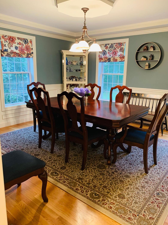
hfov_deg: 51.3
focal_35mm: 27
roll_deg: -1.2
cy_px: 111
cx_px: 86
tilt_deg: -11.1
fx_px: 175
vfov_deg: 65.3
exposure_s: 1/30
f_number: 1.8
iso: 320
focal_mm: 4.25
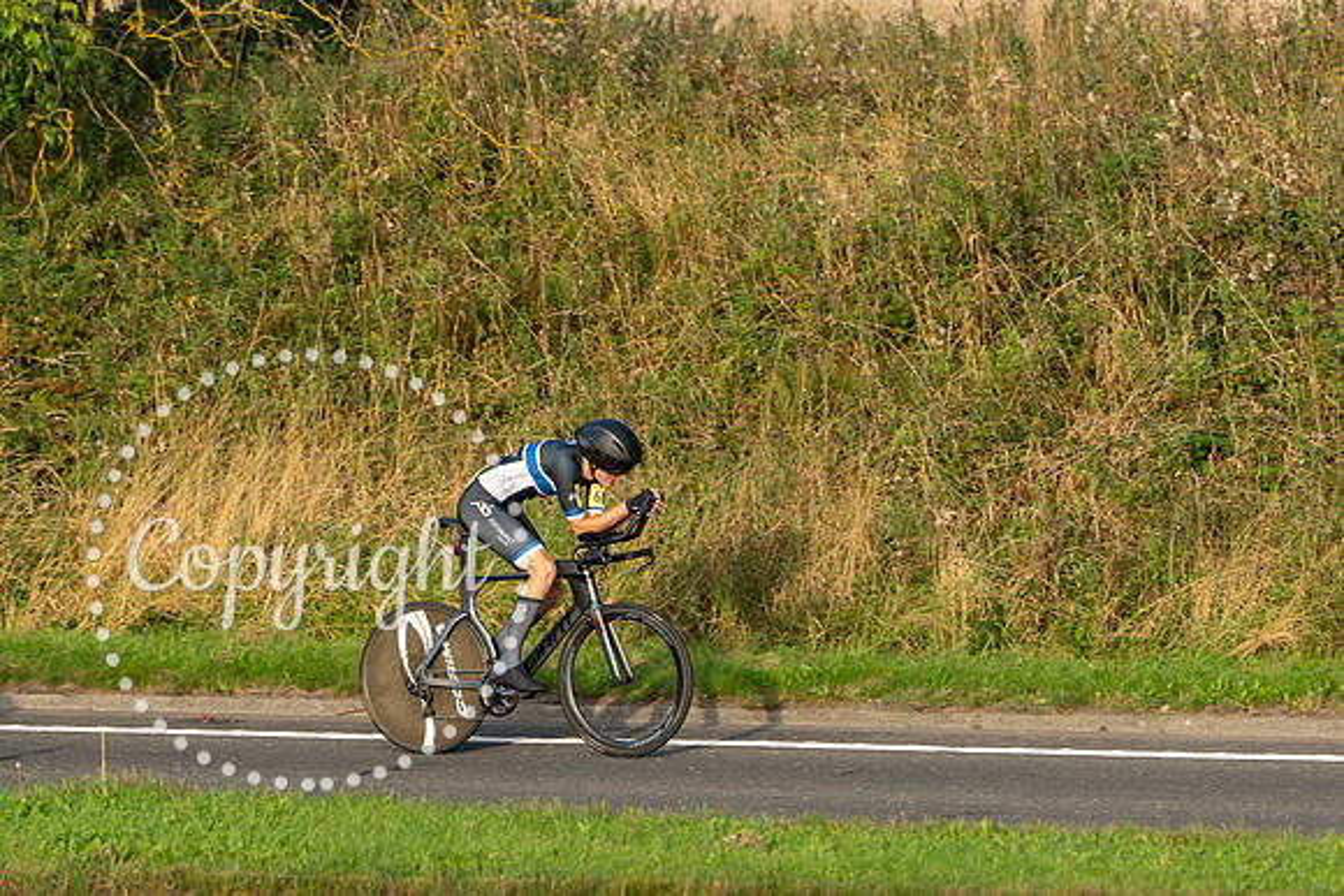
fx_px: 10149
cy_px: 432
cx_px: 543
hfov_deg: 7.6
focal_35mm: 272
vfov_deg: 5.1
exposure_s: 1/1000
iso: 500
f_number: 4
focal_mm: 155
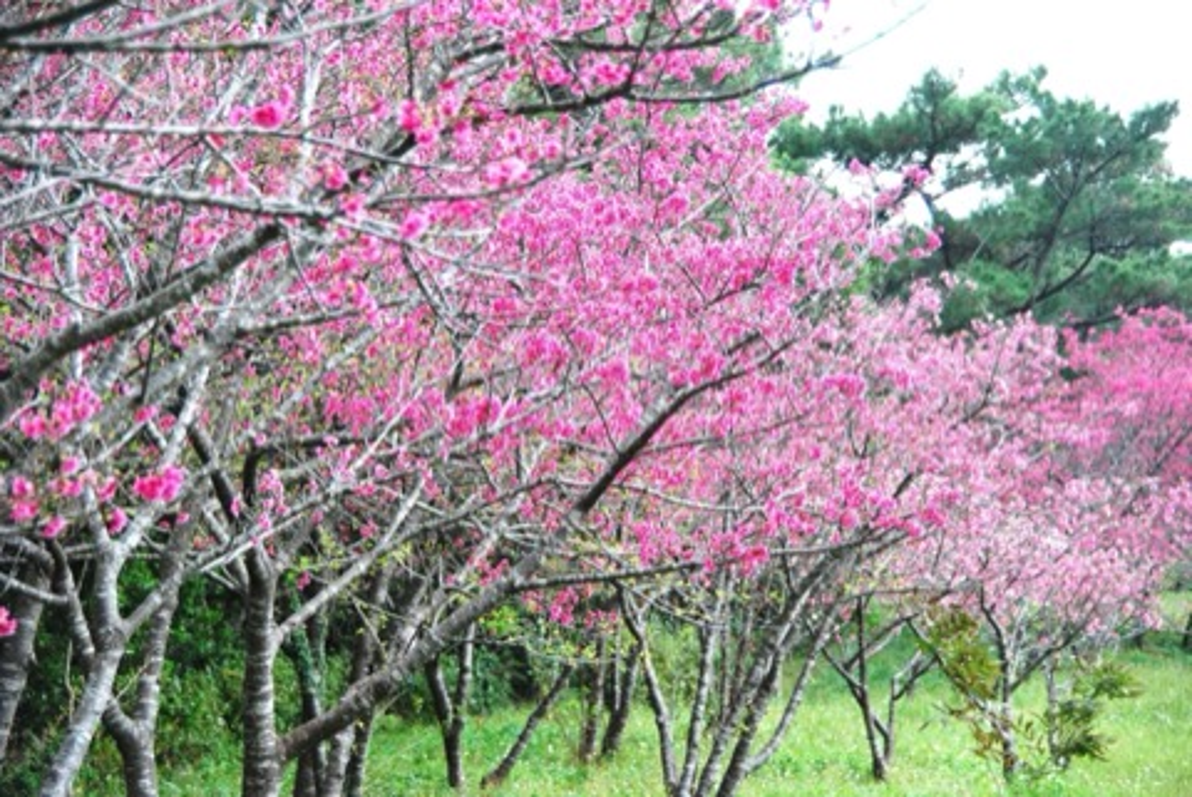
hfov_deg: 14.8
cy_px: 398
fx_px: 4573
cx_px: 596
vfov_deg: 10.0
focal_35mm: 138
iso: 800
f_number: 5.6
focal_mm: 92
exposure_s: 1/320
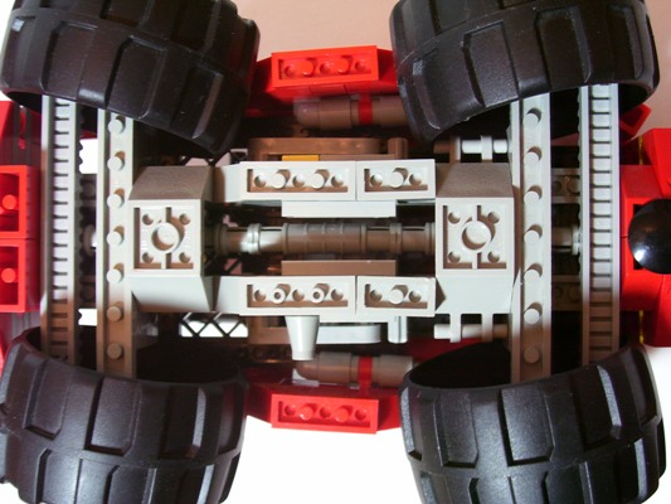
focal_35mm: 42
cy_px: 252
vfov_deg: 34.4
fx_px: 814
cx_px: 336
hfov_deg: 44.8
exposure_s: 1/8
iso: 160
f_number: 3
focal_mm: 7
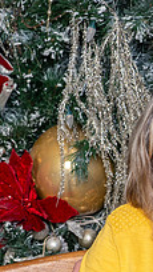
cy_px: 247
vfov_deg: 8.5
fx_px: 1822
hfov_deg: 4.7
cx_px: 331
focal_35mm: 253
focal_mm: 85
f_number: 8
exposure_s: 1/125
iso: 400
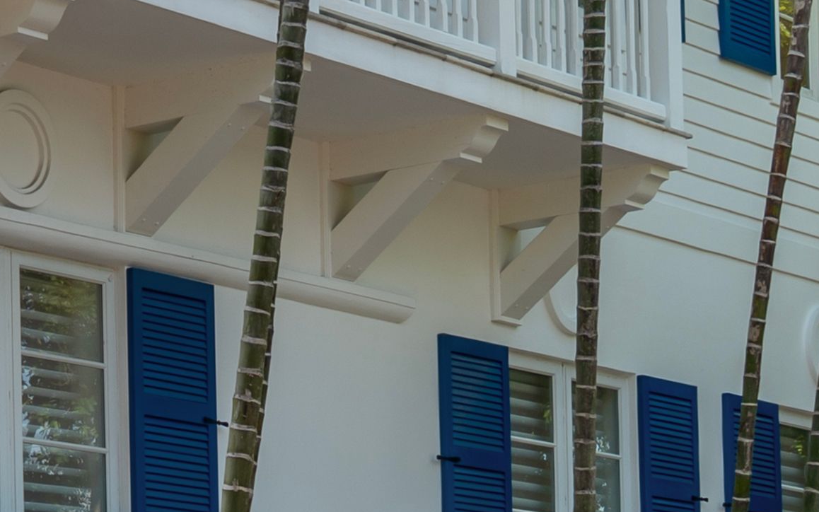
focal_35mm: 148
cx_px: 91
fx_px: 3304
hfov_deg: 14.0
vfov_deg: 8.8
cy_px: 419
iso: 100
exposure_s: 1/30
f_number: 11
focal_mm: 24
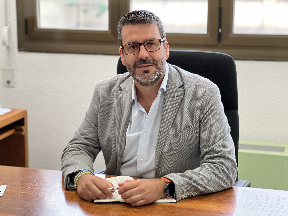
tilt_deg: -10.3
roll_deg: -0.1
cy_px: 108
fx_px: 641
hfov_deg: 25.3
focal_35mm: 77
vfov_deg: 19.1
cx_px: 144
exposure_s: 1/25
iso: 320
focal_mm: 9
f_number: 2.8
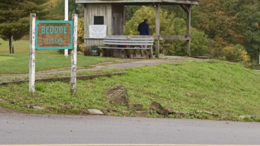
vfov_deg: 10.7
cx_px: 135
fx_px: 777
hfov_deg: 19.0
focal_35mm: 113
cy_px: 41
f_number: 6.3
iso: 800
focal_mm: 55
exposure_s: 1/1250
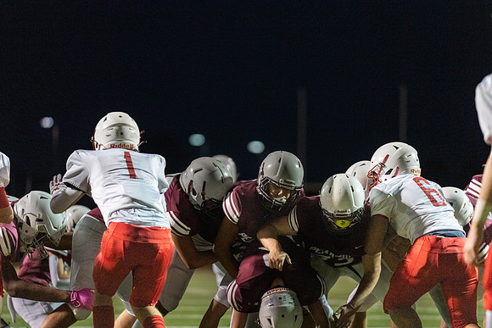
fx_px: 2734
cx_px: 246
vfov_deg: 6.9
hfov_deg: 10.3
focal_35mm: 200
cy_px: 164
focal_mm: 200
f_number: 2.8
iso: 8000
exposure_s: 1/1000
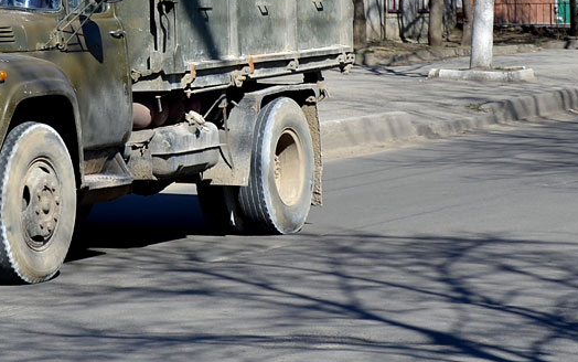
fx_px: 2648
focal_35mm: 168
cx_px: -69
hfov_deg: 12.2
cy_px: -78
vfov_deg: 7.7
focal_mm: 48
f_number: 4.8
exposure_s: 1/500
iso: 100
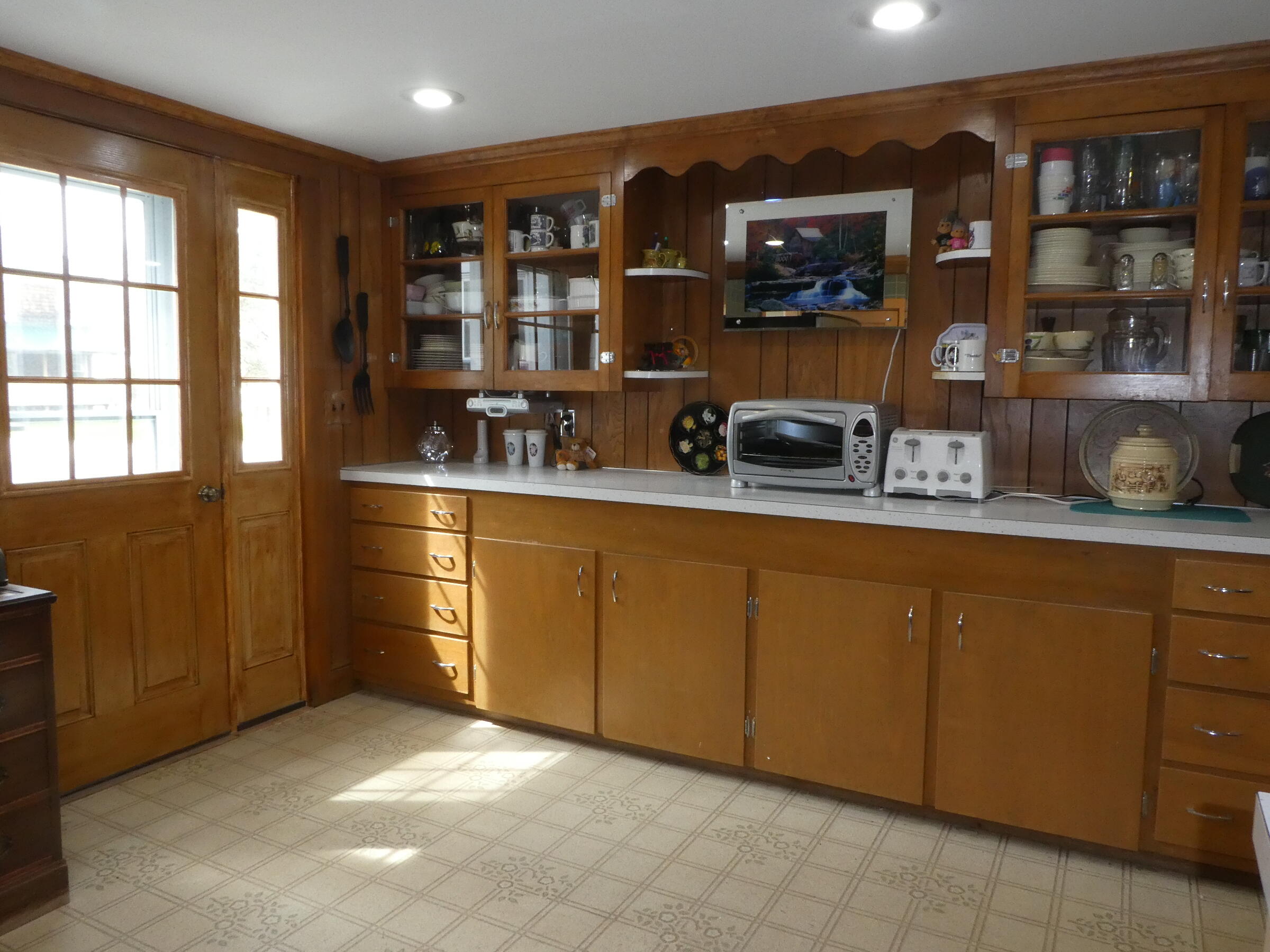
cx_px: 635
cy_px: 476
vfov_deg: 56.8
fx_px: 881
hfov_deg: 71.6
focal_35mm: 24
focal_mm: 4.3
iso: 400
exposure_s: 1/30
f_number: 6.3
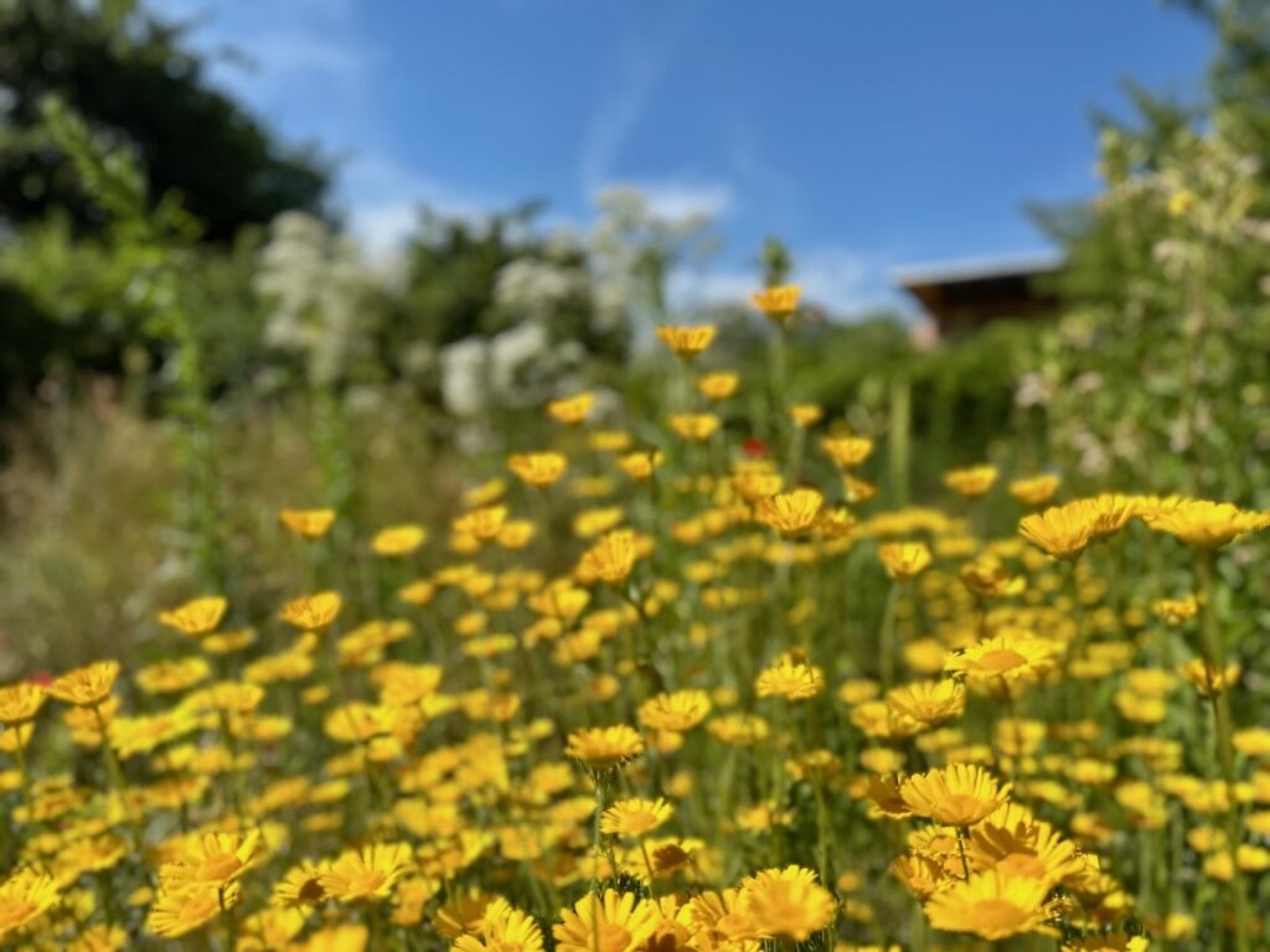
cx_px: 635
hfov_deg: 71.6
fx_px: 881
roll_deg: -1.6
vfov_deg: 56.8
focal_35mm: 24
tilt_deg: +2.0
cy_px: 476
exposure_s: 1/4762
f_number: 1.78
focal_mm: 6.86
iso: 80
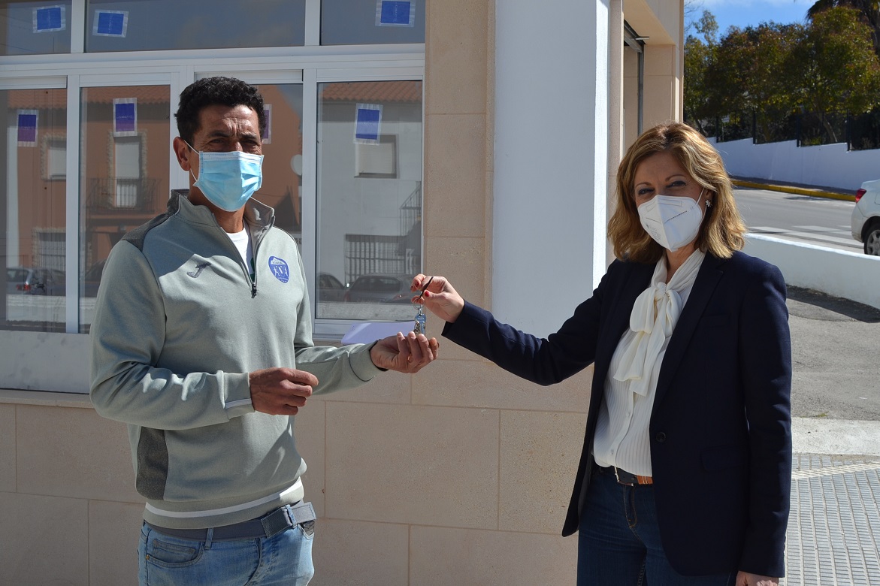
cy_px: 293
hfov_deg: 37.9
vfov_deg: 25.7
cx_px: 440
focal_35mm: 52
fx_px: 1283
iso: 100
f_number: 8
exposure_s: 1/250
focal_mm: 35
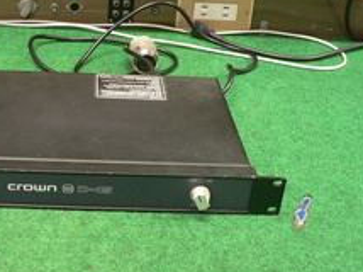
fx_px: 670
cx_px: 58
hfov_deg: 29.4
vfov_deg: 22.9
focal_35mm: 64
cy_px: 127
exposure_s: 1/10
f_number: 2.8
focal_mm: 6
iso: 200
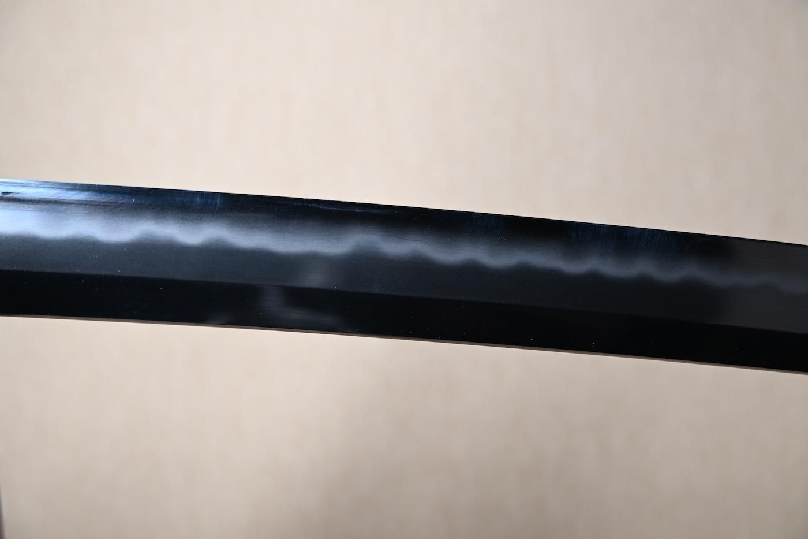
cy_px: 270
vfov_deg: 19.7
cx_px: 404
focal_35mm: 69
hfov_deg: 29.2
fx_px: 1548
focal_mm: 46
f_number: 4.8
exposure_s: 1
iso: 100
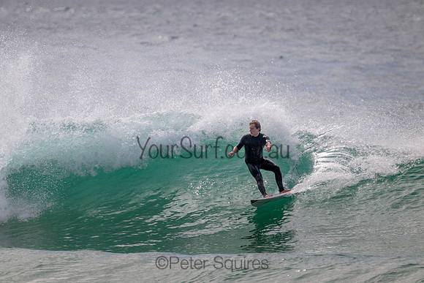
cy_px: 142
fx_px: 9424
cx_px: 212
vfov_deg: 1.7
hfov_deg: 2.6
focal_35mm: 800
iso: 720
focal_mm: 800
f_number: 11
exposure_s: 1/2000
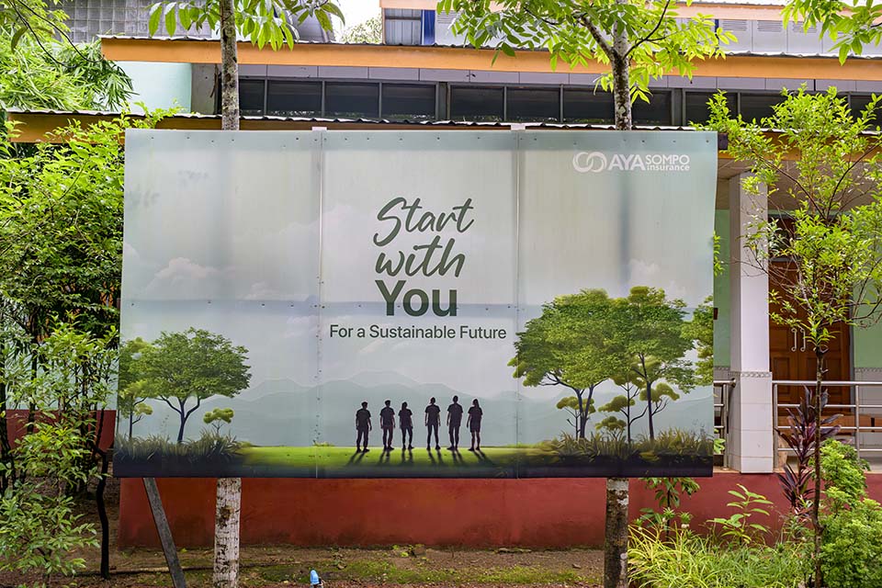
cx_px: 441
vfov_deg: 38.4
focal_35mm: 34
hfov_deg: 55.1
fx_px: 845
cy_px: 294
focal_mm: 34.5
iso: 500
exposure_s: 1/200
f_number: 6.3
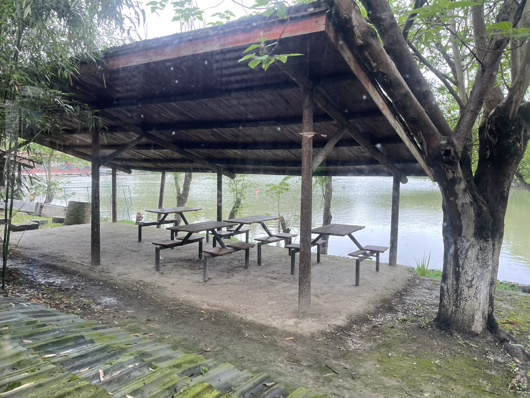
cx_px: 265
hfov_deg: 67.3
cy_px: 199
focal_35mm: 26
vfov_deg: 53.1
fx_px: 398
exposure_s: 1/153
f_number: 1.6
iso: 32
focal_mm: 5.1
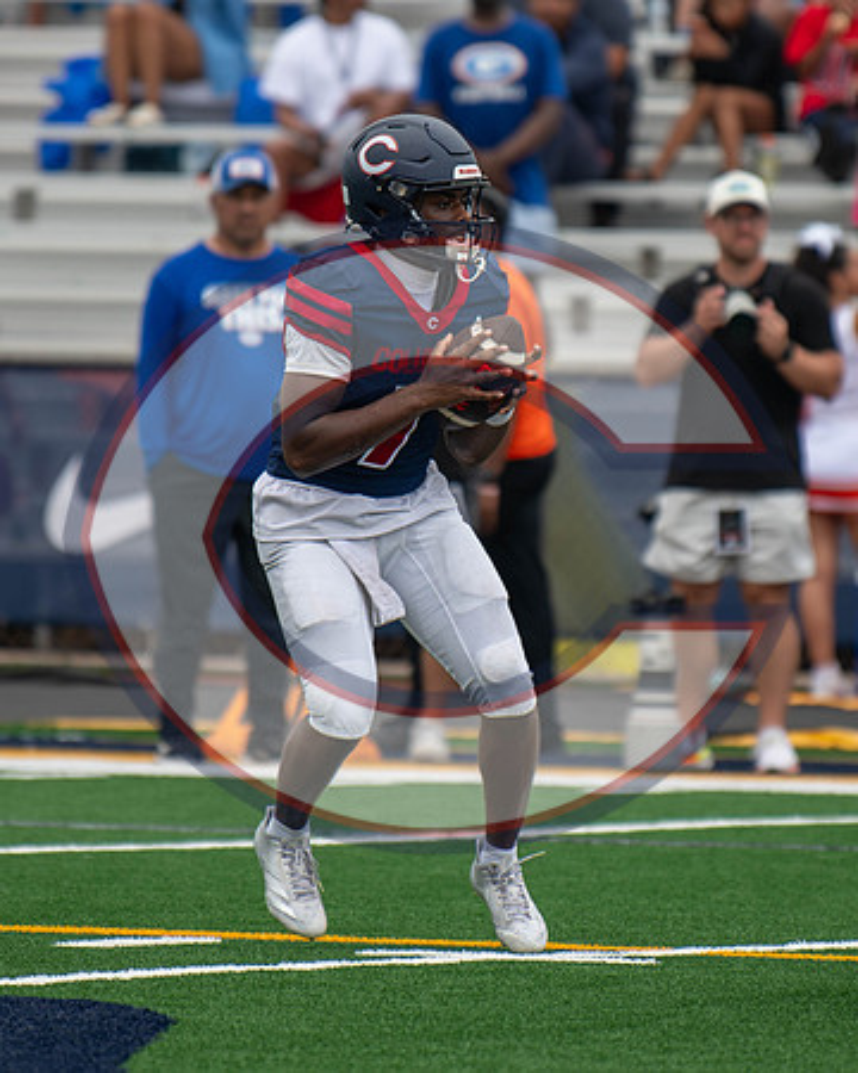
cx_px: 504
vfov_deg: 3.0
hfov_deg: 2.4
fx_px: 20172
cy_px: 447
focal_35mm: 635
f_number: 2.8
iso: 100
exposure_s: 1/1000
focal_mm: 200
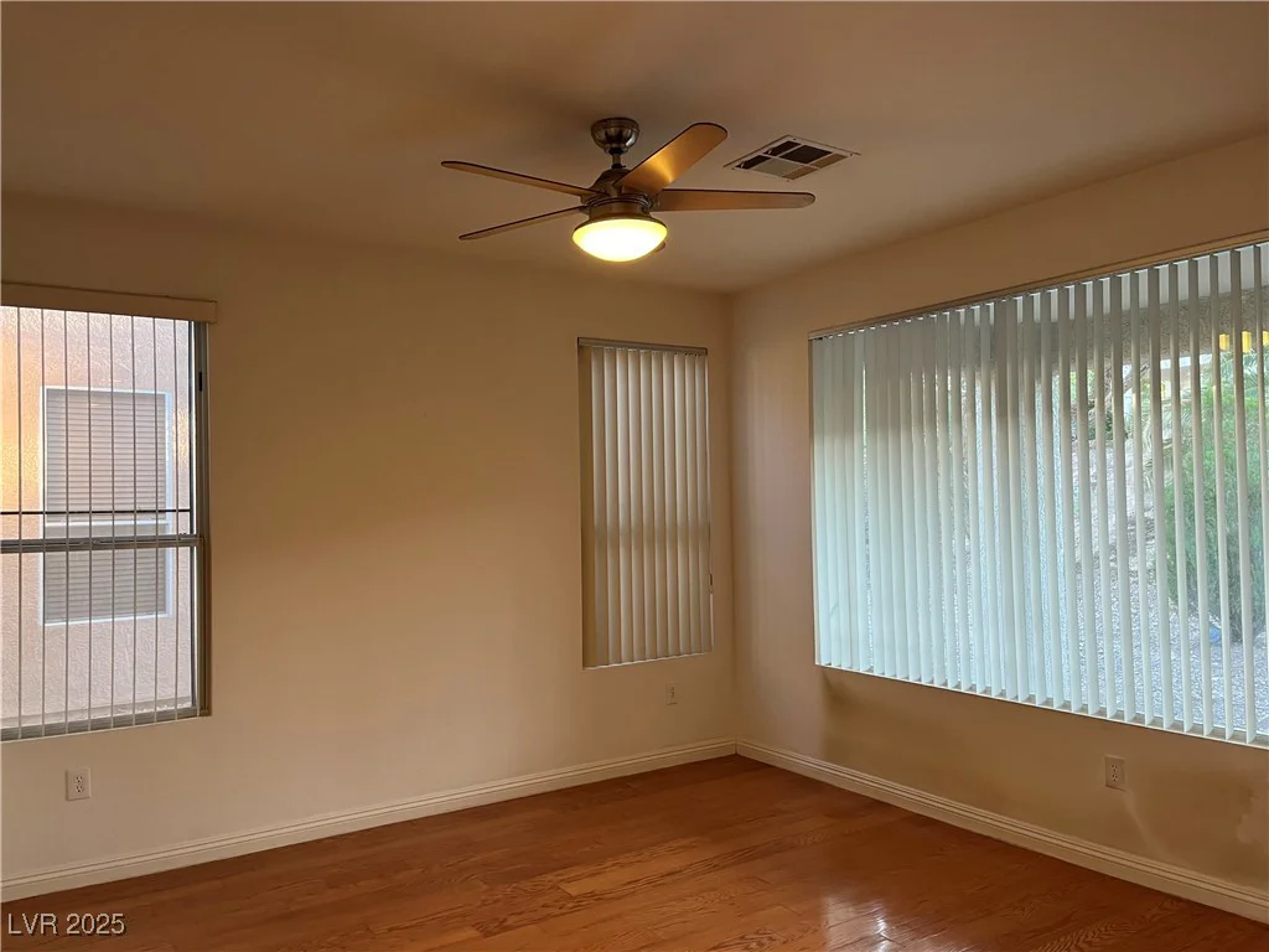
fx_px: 953
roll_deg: +0.8
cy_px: 476
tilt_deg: +1.4
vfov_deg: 53.1
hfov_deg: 67.3
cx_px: 634
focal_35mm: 26
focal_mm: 5.1
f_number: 1.6
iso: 125
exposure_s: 1/60
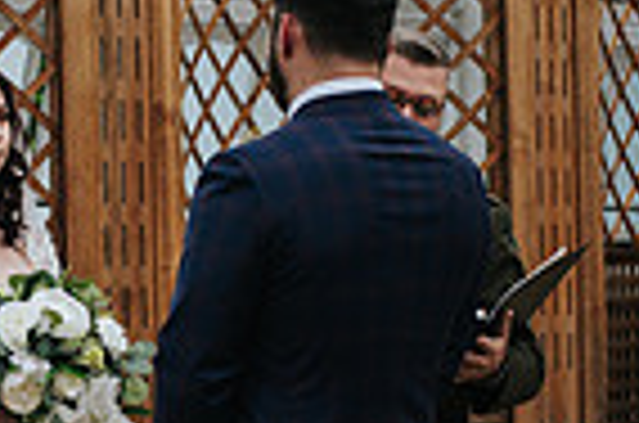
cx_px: 18
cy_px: 382
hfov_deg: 13.6
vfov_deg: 9.1
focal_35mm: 149
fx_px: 2639
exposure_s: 1/800
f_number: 3.5
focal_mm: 35
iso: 180
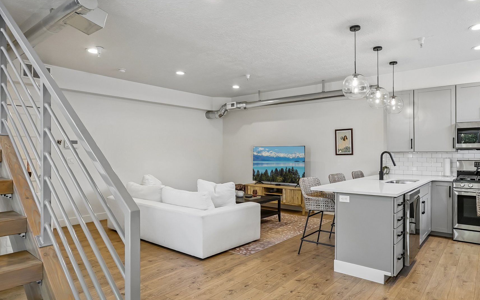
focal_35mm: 22
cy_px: 153
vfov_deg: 55.0
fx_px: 288
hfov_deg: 79.3
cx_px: 269
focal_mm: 18
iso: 400
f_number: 8
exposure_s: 1/25
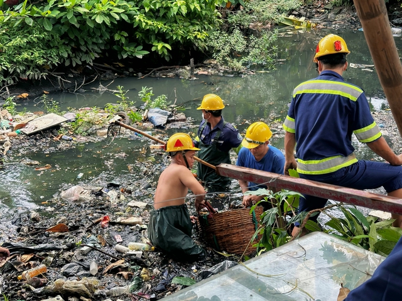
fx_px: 557
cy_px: 150
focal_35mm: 48
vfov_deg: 30.3
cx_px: 201
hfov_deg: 39.7
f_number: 1.78
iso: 64
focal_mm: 6.86
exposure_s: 1/172
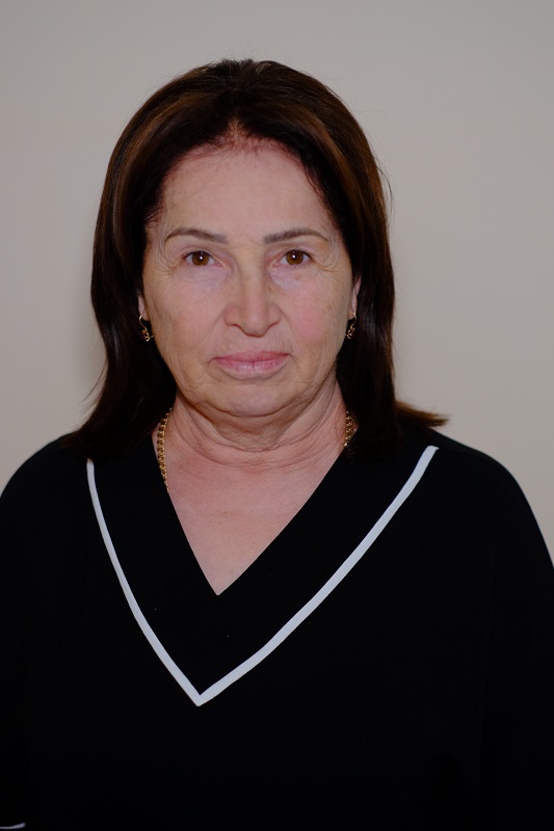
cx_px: 277
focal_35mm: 84
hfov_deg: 16.3
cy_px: 416
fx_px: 1940
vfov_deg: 24.2
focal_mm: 56
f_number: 1.4
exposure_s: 1/400
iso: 800
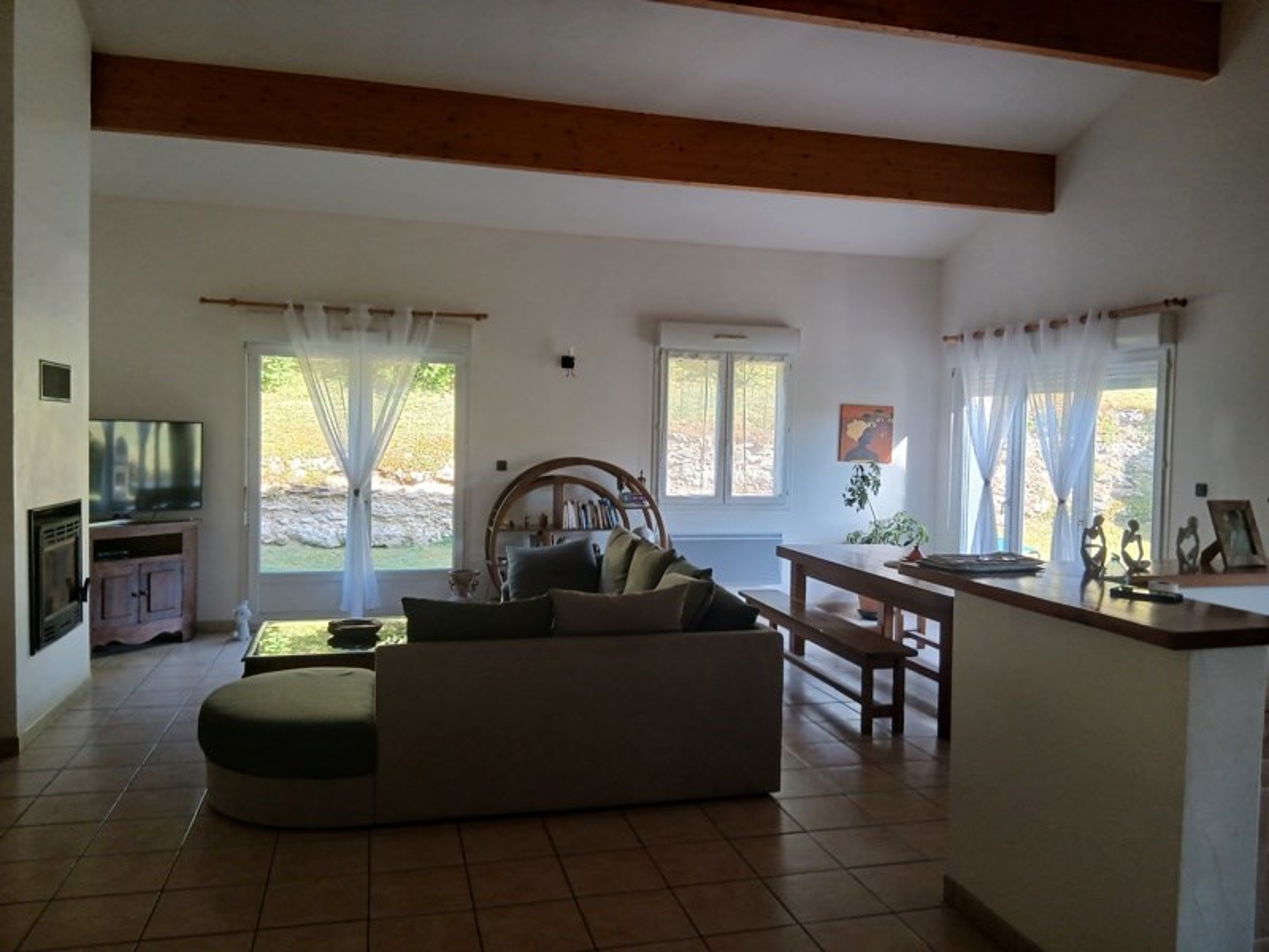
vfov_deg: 53.1
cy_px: 476
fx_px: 953
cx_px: 634
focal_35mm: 26
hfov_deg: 67.3
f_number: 1.8
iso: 100
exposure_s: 1/50
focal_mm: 3.98
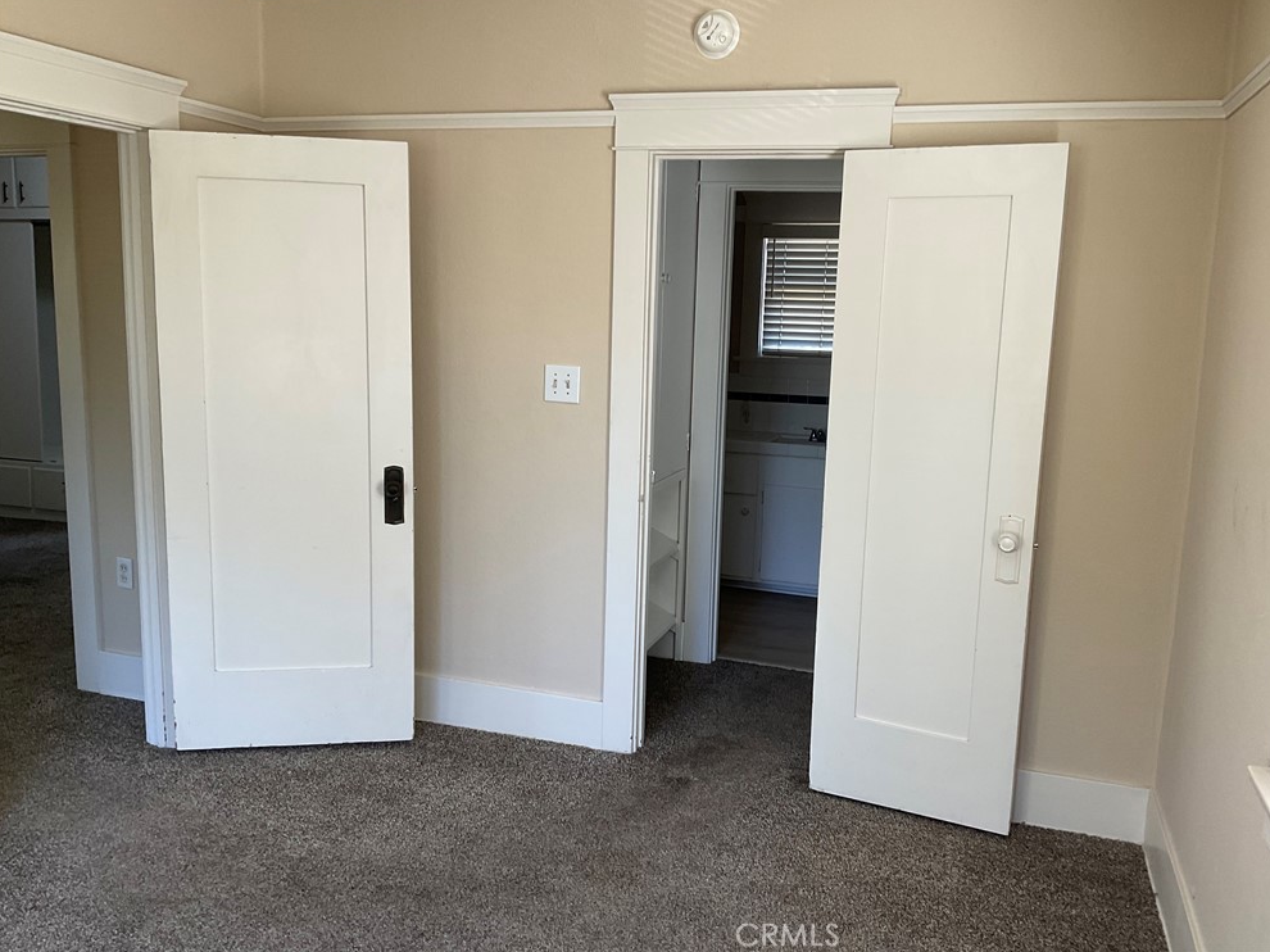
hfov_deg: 60.0
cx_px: 649
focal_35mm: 30
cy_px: 461
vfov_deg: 46.8
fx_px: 1100
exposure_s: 1/60
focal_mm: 3
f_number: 1.8
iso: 50
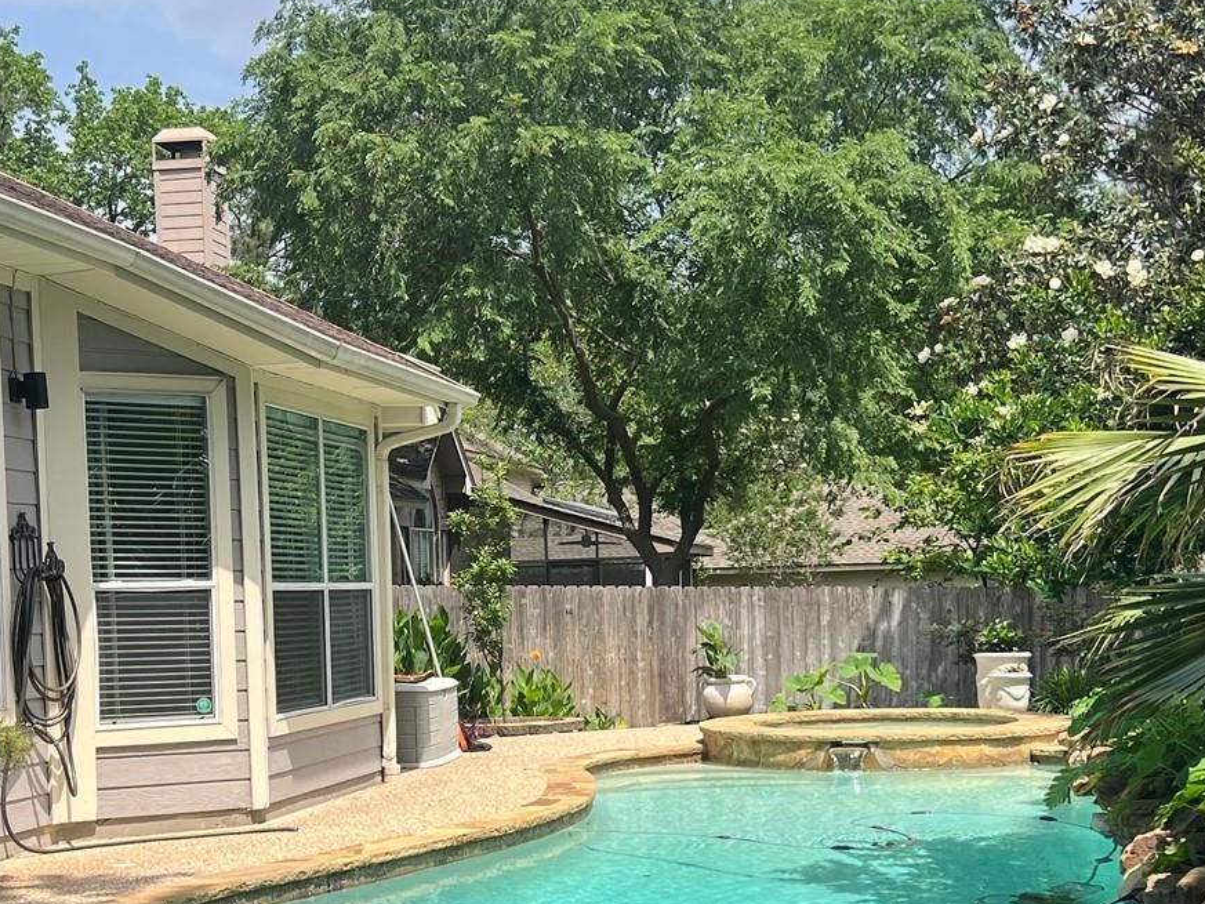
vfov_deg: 23.8
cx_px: 526
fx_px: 2124
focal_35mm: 61
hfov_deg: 31.6
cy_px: 690
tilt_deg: -2.7
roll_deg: +1.2
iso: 50
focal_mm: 5.7
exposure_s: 1/2571
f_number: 1.5
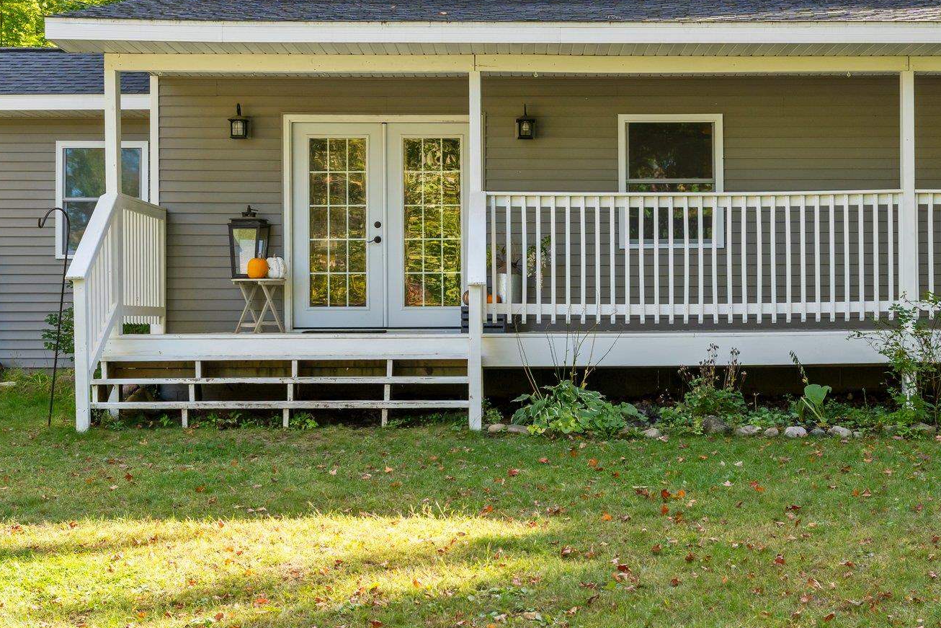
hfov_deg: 34.1
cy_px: 288
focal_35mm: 58
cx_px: 567
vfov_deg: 23.2
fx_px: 1528
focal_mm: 37.3
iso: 640
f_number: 8
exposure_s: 1/200
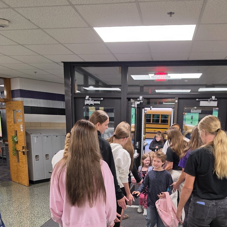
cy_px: 177
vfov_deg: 46.2
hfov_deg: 48.3
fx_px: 252
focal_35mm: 34
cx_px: 131
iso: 125
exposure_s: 1/120
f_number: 1.4
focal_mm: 6.5
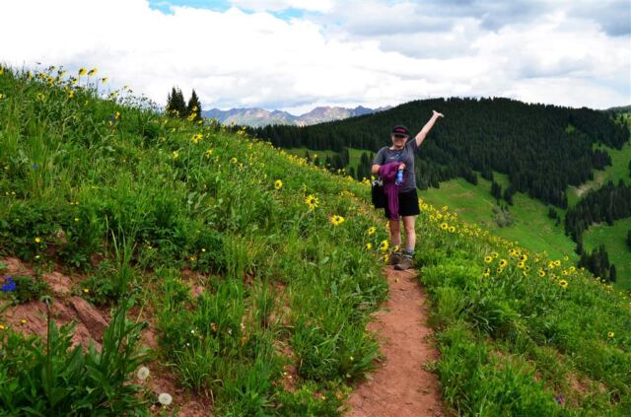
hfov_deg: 62.1
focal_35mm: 30
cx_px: 316
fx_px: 524
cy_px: 208
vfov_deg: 43.4
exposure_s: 1/125
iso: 110
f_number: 11
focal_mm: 20
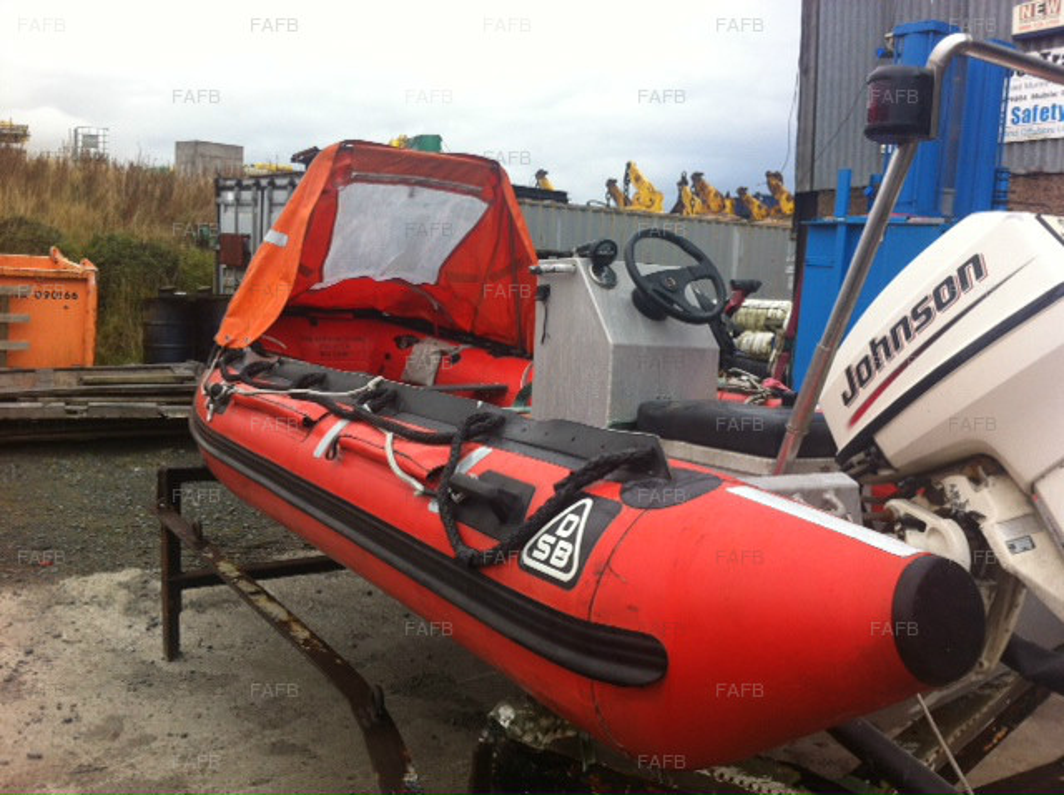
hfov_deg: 52.7
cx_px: 532
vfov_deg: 40.6
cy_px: 398
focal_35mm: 35
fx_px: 1074
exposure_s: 1/169
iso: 80
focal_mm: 3.85
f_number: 2.8
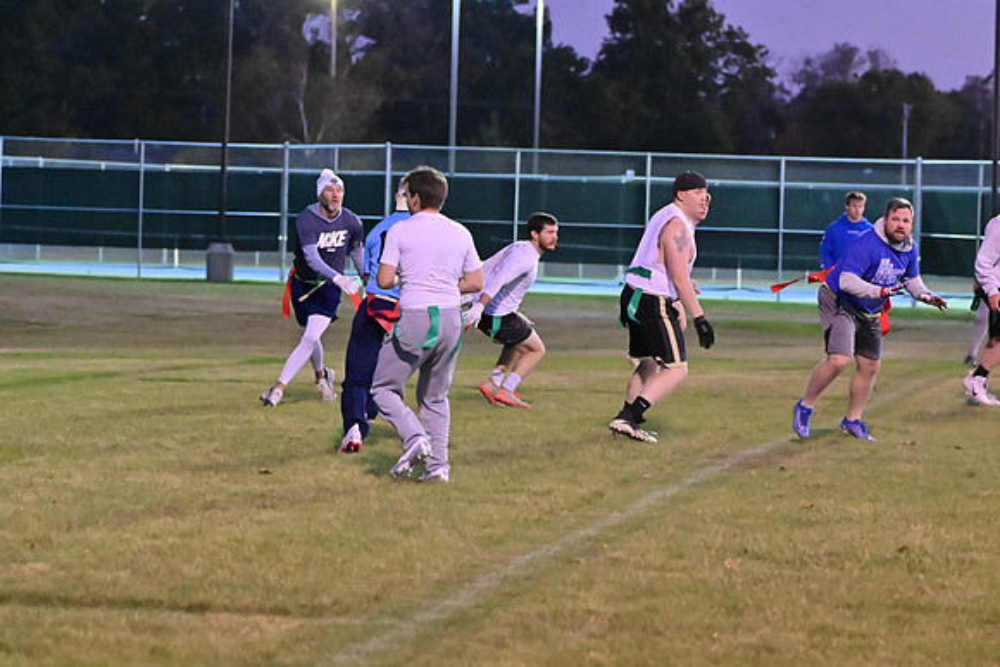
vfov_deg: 9.2
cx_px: 500
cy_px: 334
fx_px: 4167
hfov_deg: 13.7
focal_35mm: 150
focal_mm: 100
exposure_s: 1/500
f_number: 4
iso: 6400
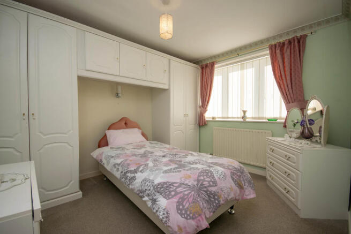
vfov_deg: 77.4
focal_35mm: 15
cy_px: 117
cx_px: 176
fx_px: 146
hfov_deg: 100.4
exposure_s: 1/125
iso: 125
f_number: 5.6
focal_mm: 10
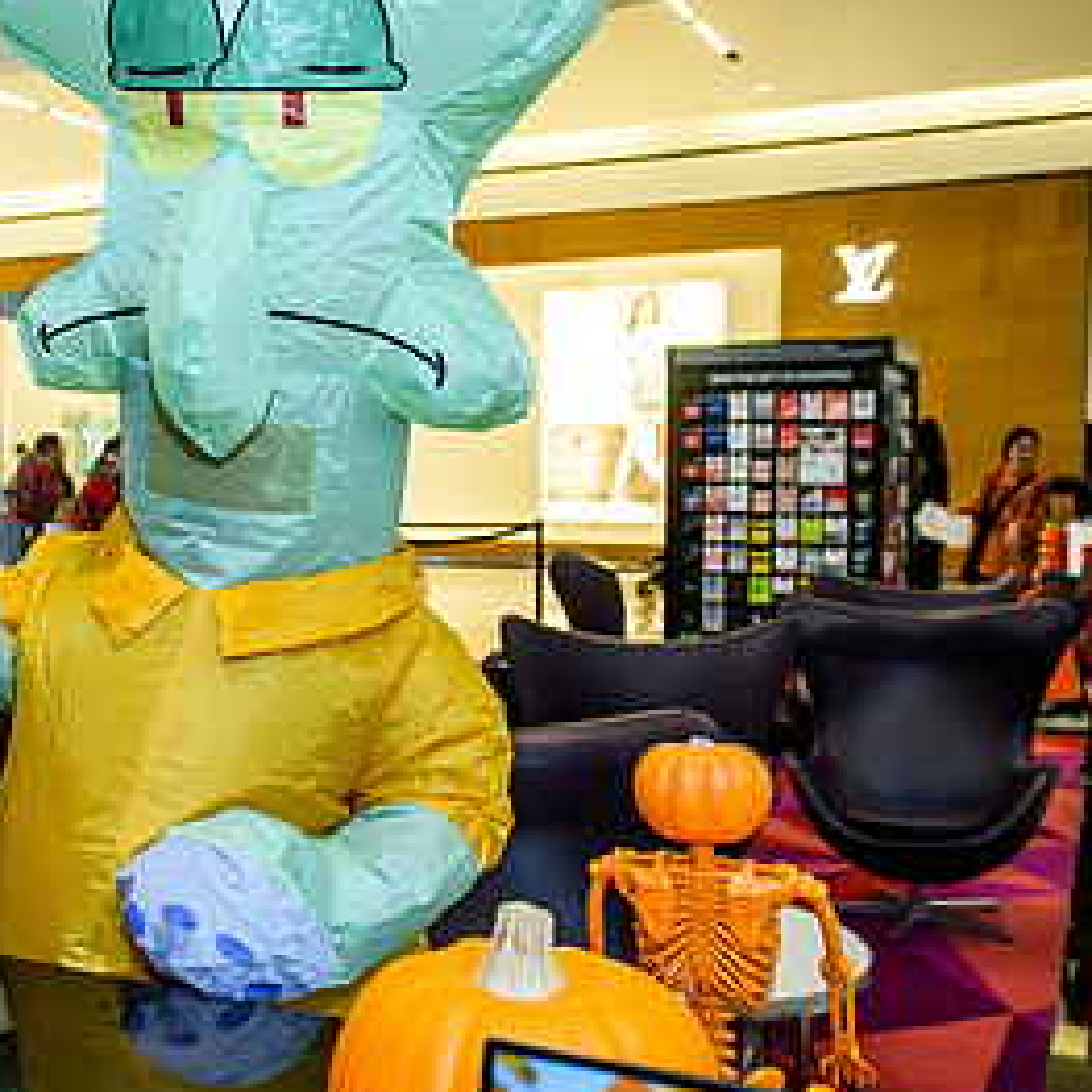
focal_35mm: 45
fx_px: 1606
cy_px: 563
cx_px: 191
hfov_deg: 36.1
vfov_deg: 37.5
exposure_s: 1/250
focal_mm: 24
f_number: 4
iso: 2000
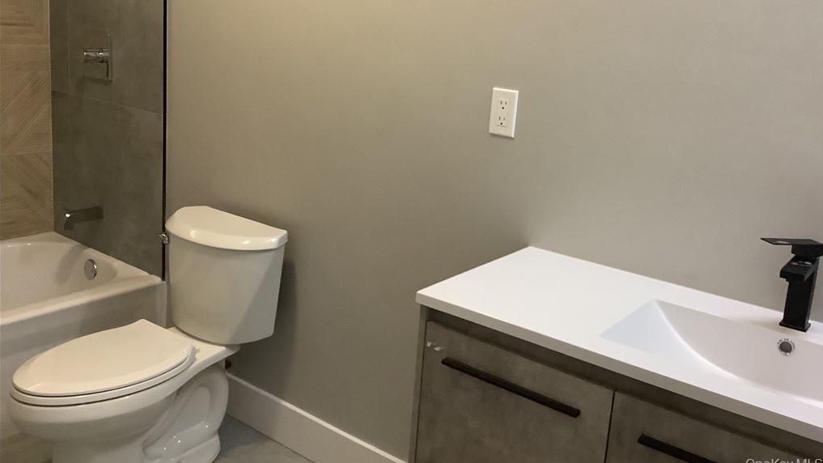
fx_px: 742
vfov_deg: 34.4
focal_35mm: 34
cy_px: 164
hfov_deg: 58.0
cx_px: 414
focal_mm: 3.3
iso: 320
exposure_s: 1/40
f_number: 2.4
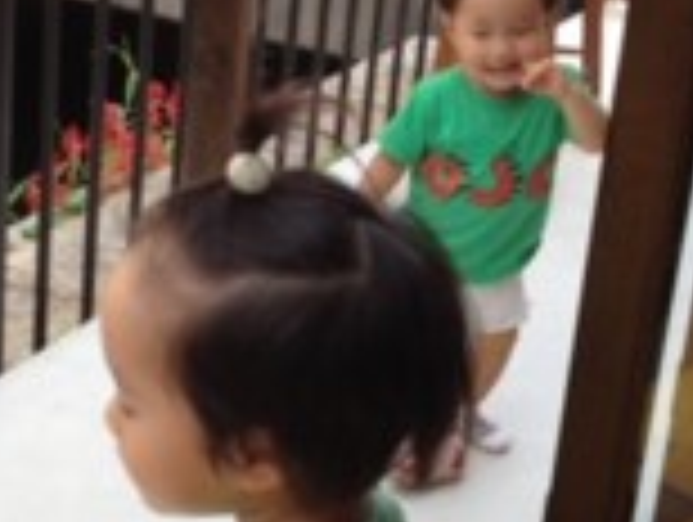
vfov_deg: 14.5
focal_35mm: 102
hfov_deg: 19.2
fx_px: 2045
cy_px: 356
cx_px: 382
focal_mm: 4.28
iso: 50
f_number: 2.4
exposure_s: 1/120
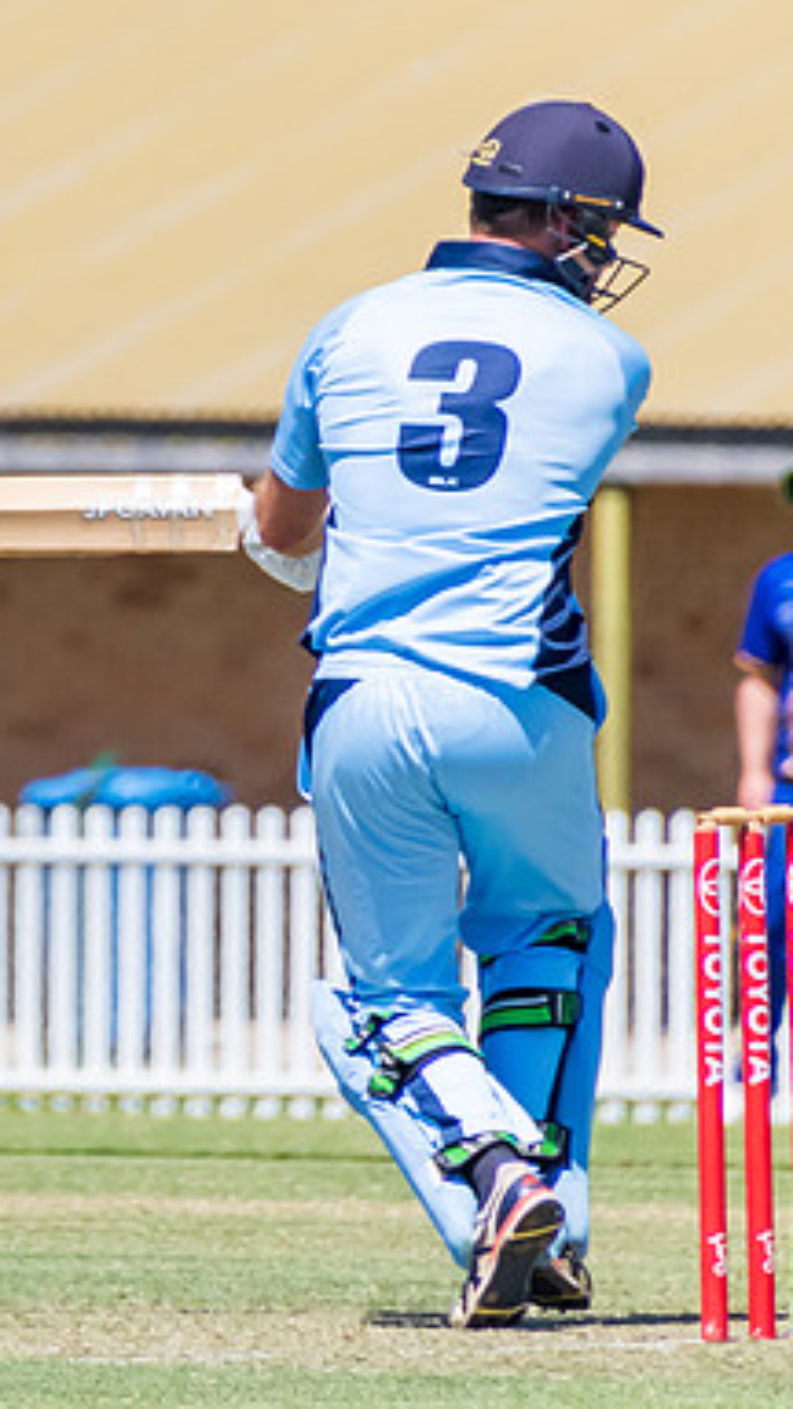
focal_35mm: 1566
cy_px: 389
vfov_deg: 1.4
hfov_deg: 0.8
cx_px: -262
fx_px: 58540
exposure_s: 1/3200
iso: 400
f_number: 6.3
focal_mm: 400
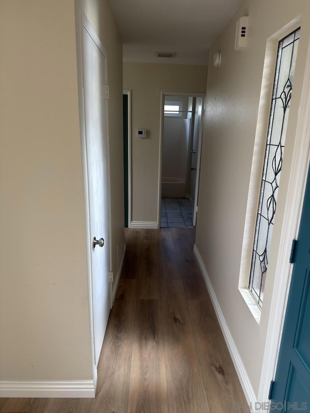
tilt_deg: -17.0
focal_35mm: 24
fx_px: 287
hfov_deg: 56.8
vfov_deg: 71.6
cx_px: 155
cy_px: 206
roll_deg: -3.5
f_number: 1.78
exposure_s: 1/60
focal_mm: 6.76
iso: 100
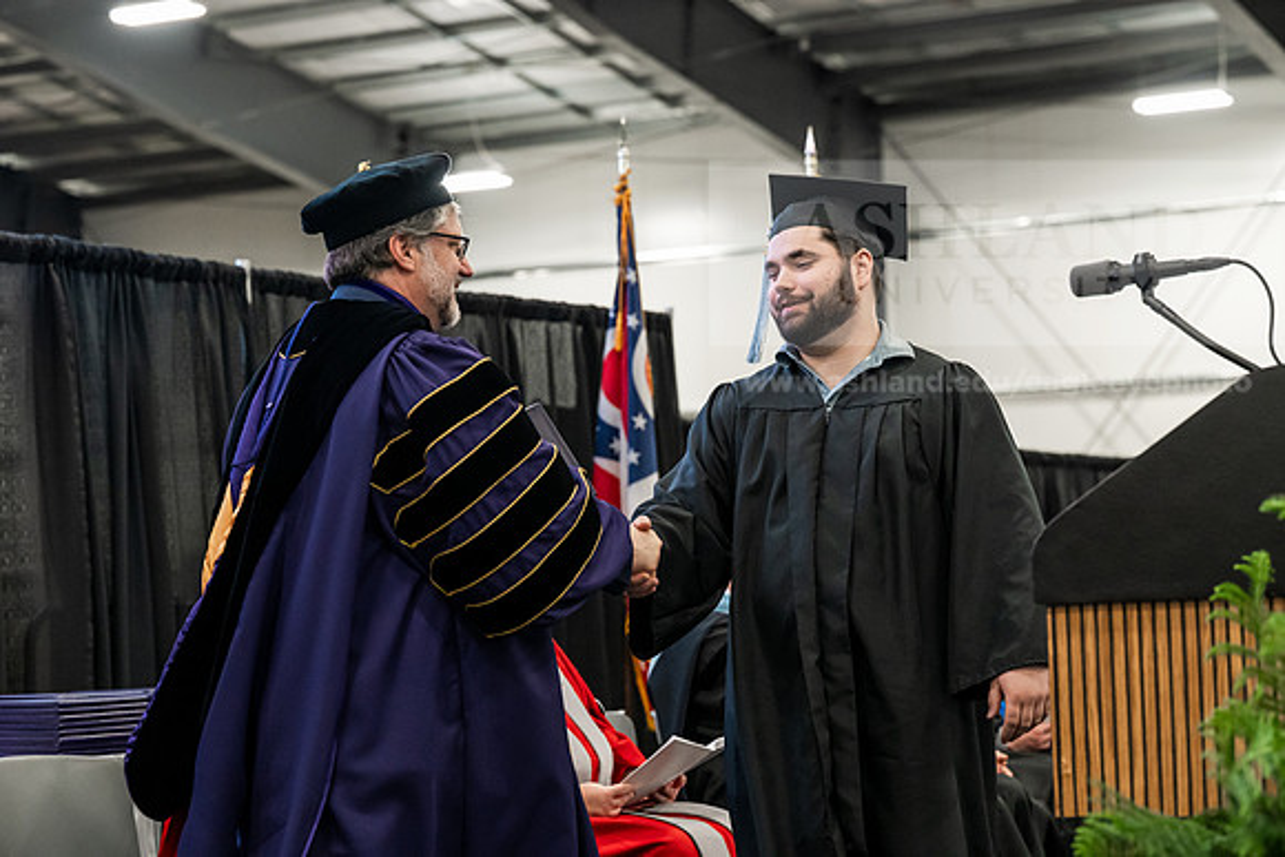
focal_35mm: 86
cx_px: 642
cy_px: 428
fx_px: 3070
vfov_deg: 15.9
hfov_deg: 23.6
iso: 4000
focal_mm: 86
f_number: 4.5
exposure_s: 1/200
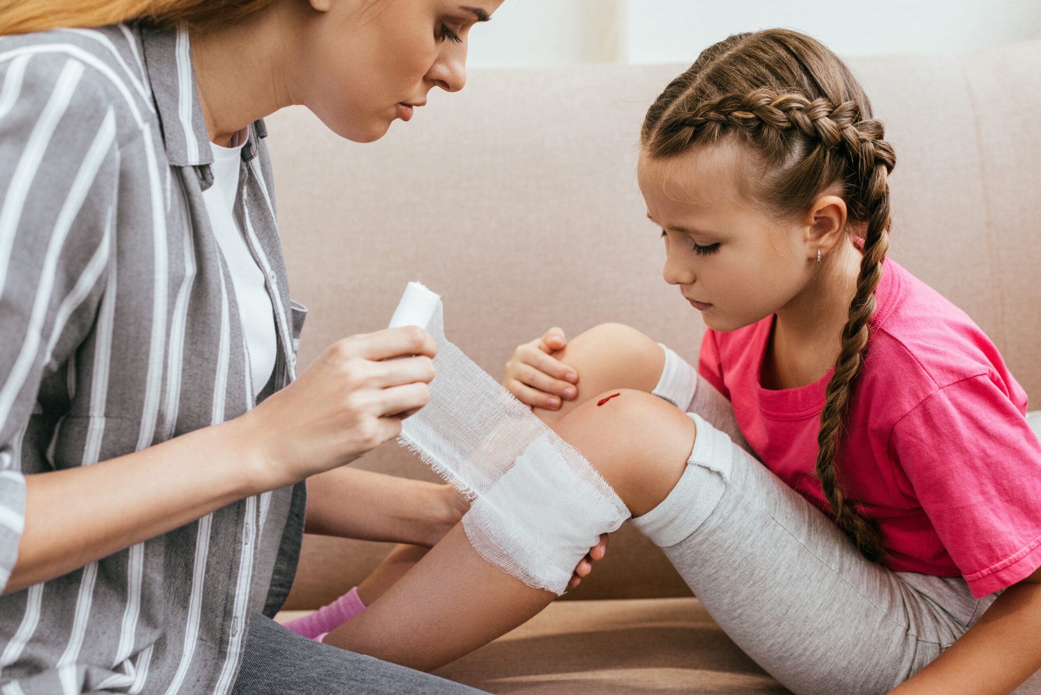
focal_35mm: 50
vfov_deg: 27.0
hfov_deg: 39.6
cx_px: 520
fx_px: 1446
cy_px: 348
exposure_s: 1/160
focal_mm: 50
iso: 800
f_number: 3.5
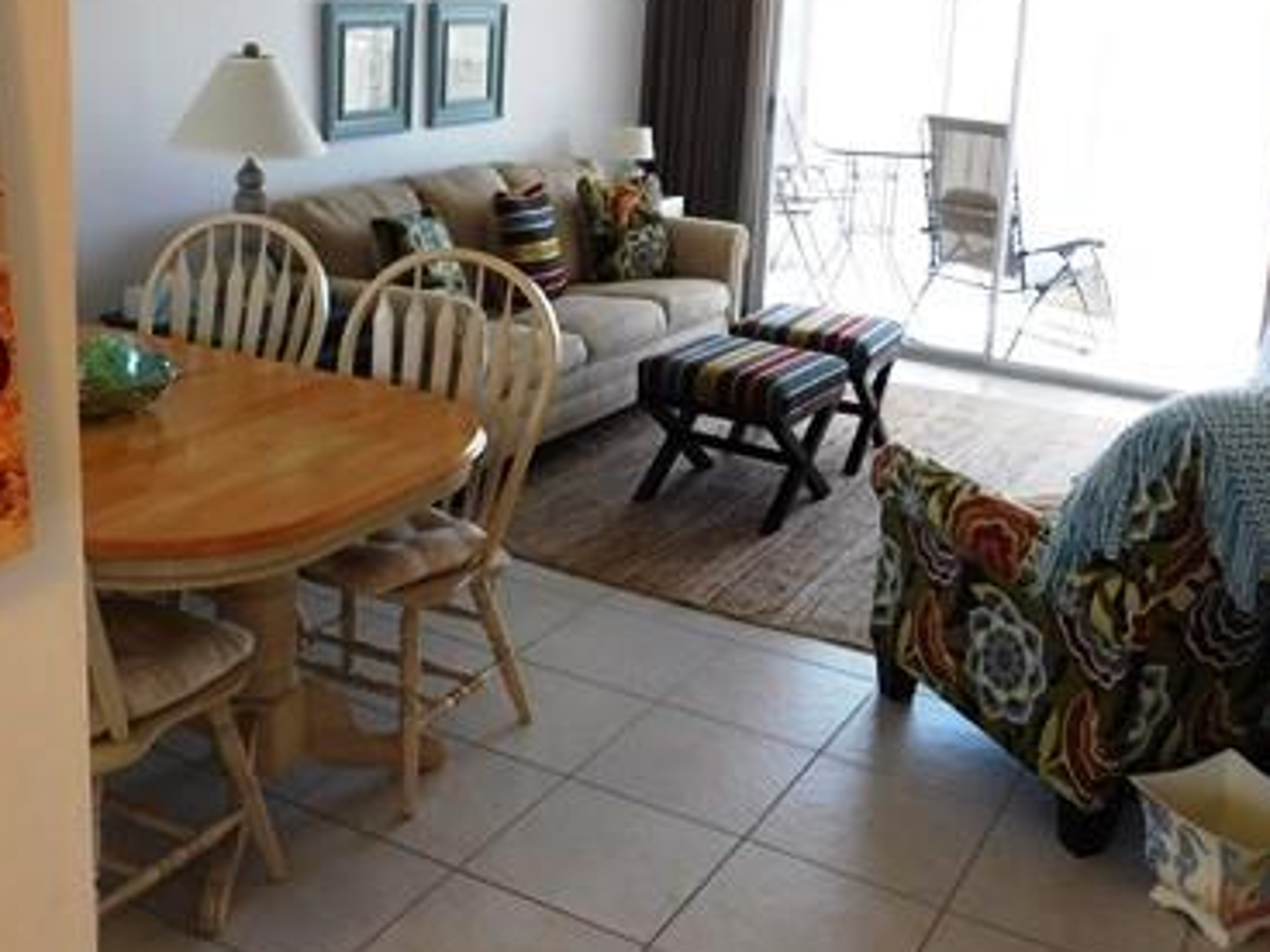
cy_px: 307
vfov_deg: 35.6
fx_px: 1468
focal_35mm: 40
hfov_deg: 46.8
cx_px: 597
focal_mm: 4
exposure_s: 1/40
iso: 125
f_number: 3
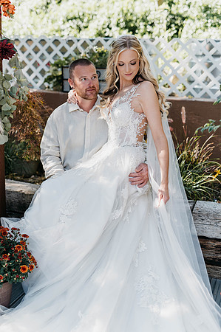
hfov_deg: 26.9
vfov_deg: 39.6
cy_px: 166
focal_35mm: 50
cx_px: 110
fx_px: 461
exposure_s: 1/1250
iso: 250
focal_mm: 50
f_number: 2
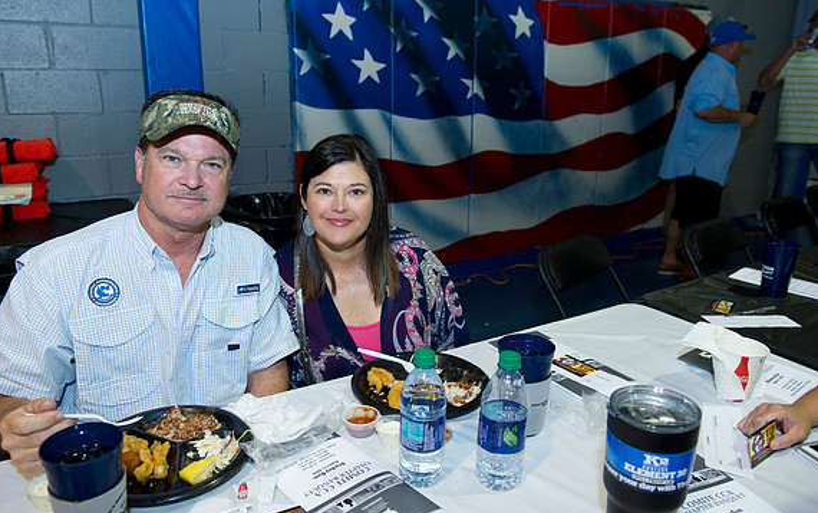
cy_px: 243
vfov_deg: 43.2
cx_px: 403
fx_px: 647
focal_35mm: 29
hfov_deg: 64.6
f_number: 4.5
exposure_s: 1/60
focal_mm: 28
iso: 1250
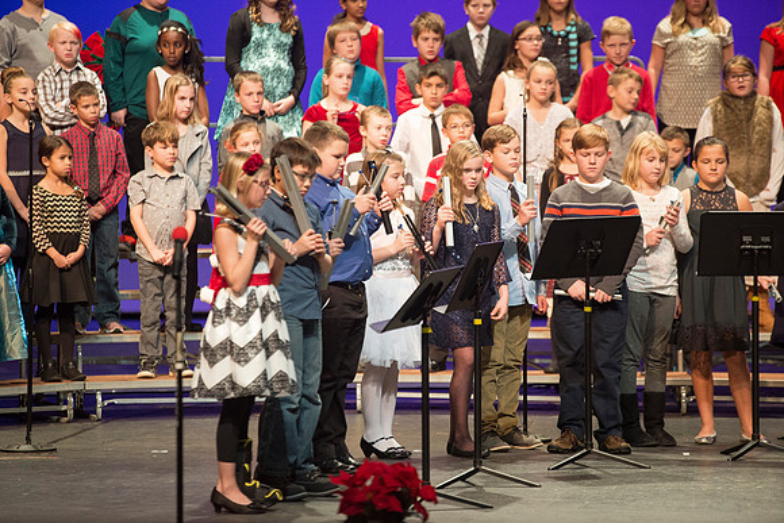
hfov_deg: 10.3
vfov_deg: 6.9
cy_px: 262
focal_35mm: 200
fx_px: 4356
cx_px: 392
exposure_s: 1/160
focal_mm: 200
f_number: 2.8
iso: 2500
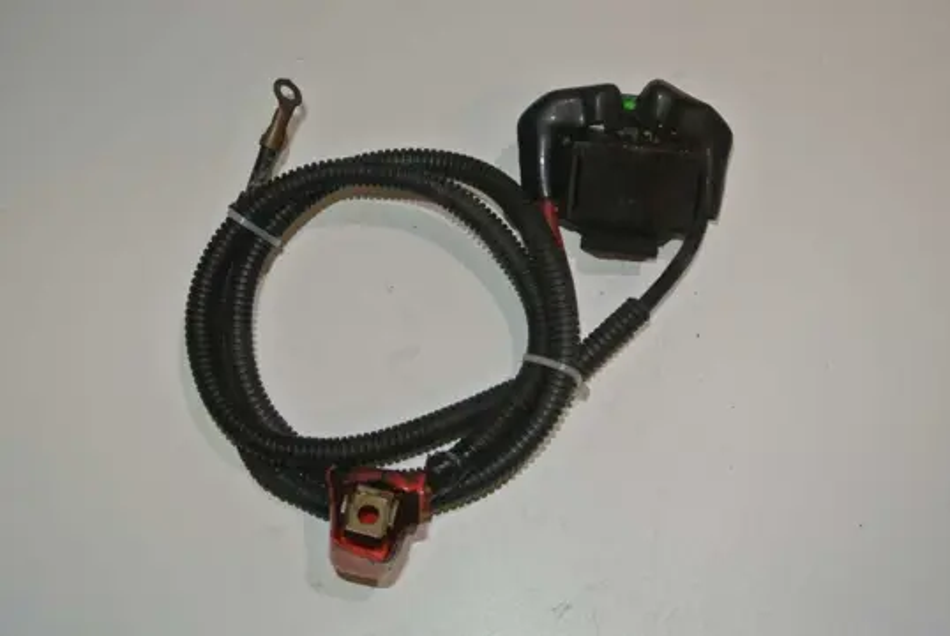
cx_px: 475
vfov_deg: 30.6
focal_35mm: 44
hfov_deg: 44.5
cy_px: 318
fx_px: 1162
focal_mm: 16.3
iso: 200
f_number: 4.2
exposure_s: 1/60
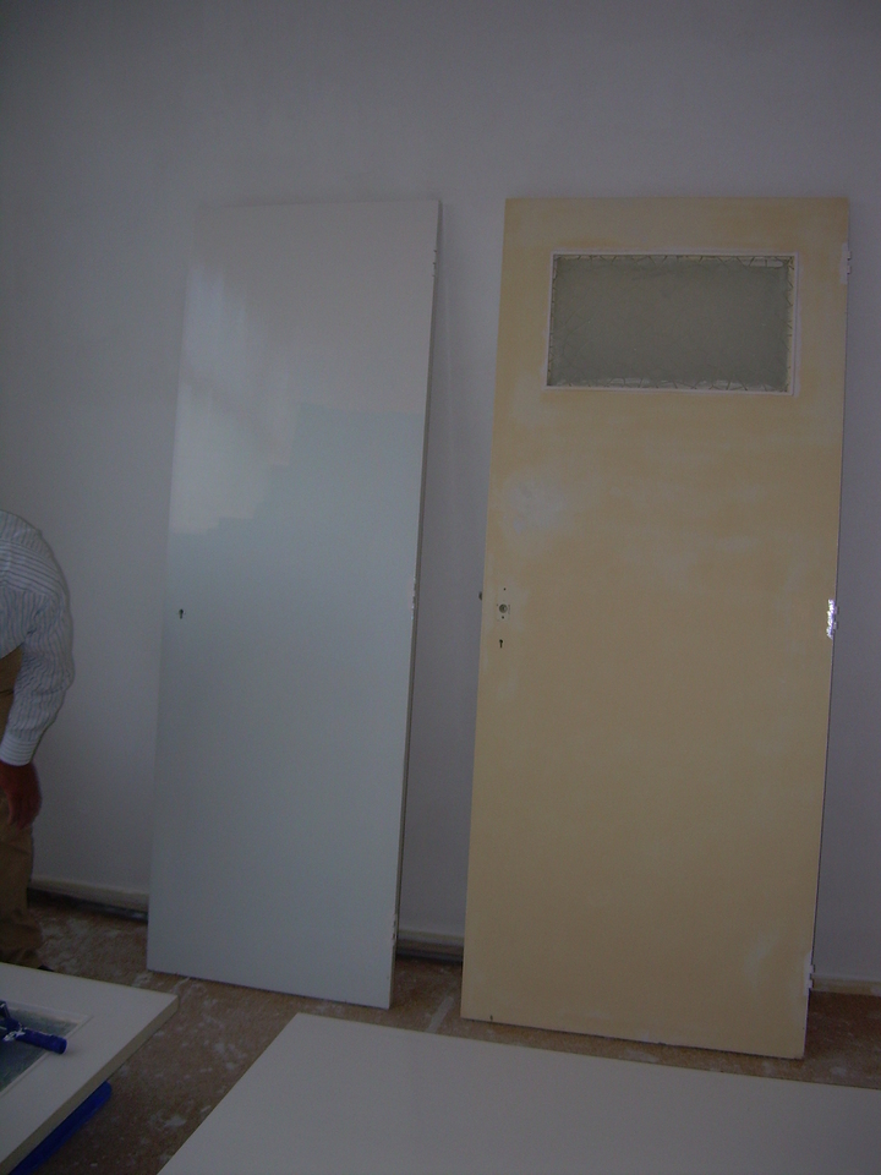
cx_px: 440
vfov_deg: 49.0
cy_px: 588
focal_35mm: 38
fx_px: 1290
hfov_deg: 37.7
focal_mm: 6.3
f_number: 2.8
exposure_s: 1/60
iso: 50
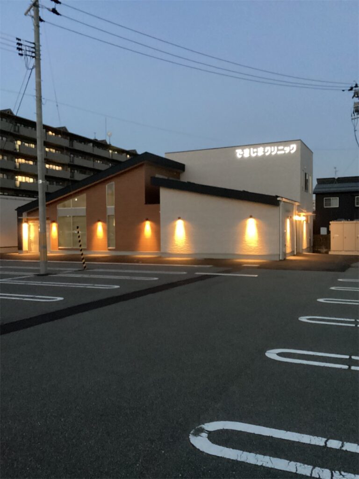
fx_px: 429
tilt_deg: -1.8
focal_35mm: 31
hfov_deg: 45.4
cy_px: 240
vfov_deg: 58.4
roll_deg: +1.2
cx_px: 180
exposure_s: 1/17
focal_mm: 3.3
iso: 640
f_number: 2.4
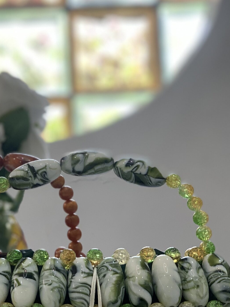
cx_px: 45
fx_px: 851
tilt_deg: +7.4
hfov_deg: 15.3
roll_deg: +0.2
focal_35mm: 96
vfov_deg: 20.4
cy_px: 164
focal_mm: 6
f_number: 2.4
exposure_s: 1/44
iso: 80
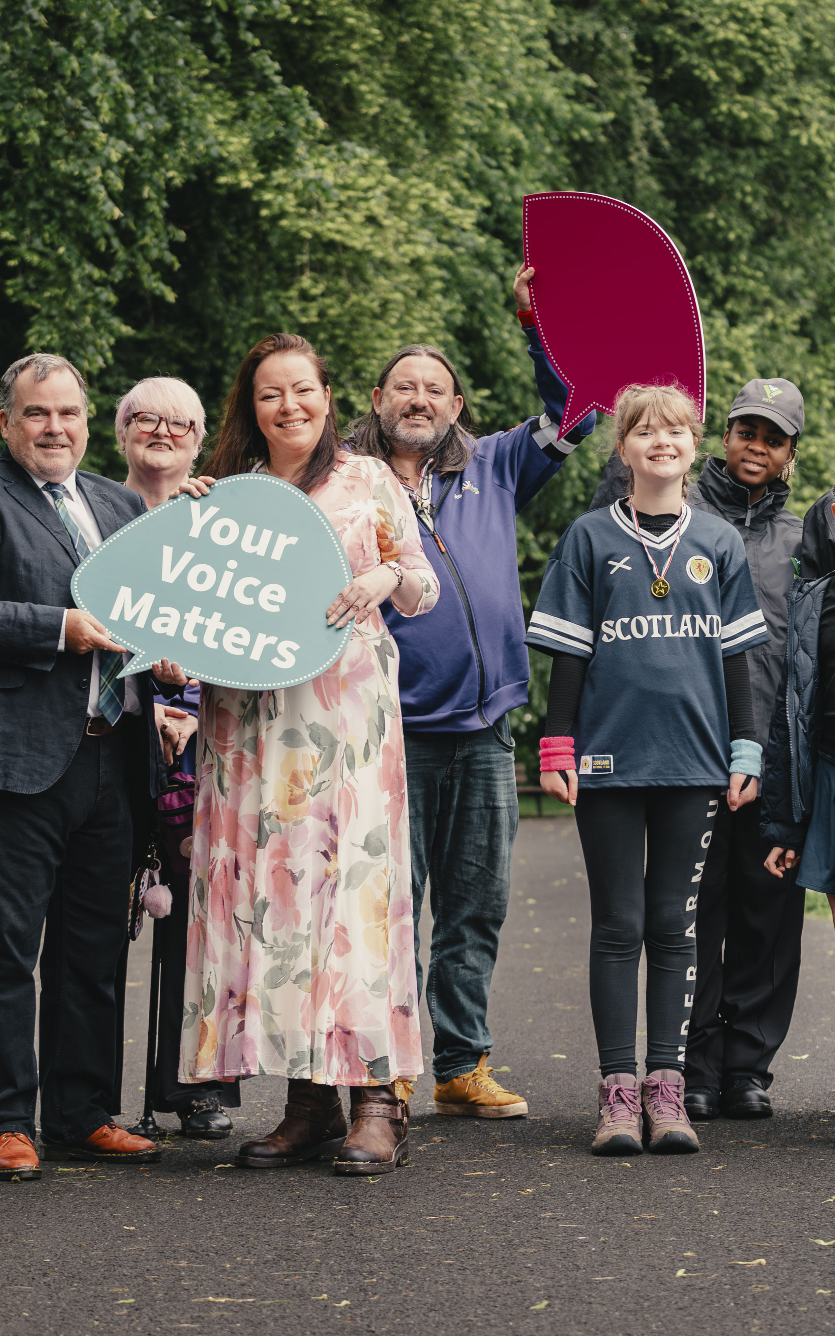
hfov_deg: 12.1
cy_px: 666
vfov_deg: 19.3
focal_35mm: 108
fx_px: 3932
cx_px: 398
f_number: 4
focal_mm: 70
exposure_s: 1/500
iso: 500
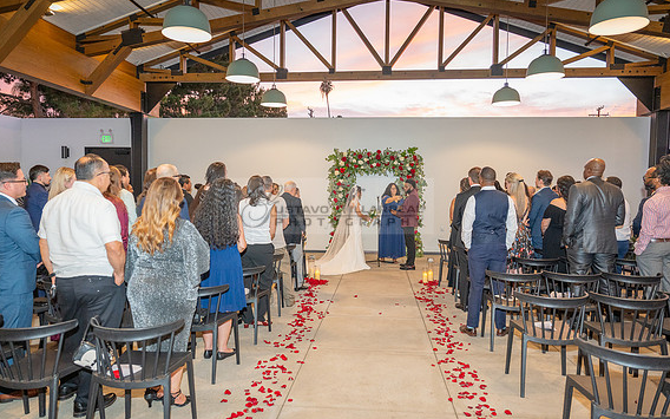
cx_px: 334
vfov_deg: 49.3
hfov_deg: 72.5
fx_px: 456
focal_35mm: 25
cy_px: 206
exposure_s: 1/200
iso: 1250
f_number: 3.2
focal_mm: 24
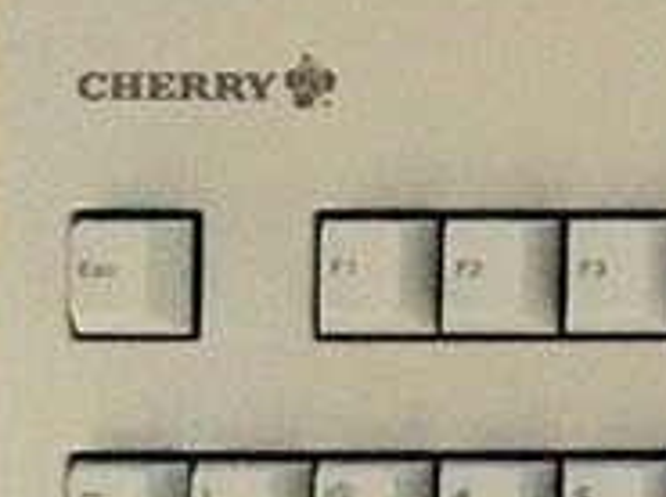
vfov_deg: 9.2
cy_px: 63
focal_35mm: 161
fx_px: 3092
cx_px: 1440
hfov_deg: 10.9
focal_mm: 4.28
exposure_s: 1/17
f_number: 2.4
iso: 800
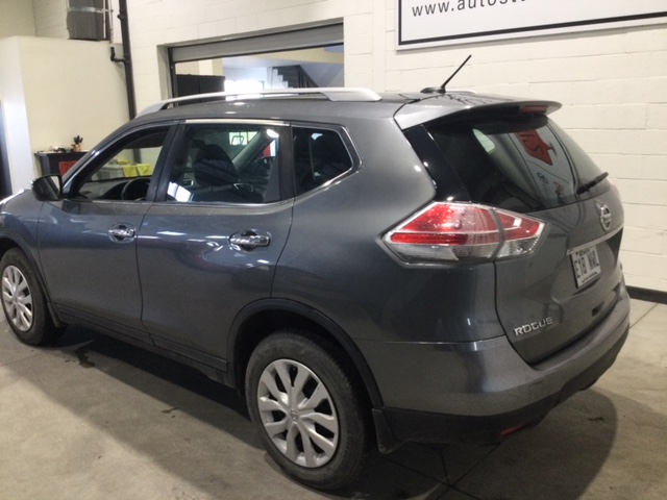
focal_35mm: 31
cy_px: 250
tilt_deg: -7.9
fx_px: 597
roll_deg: +3.4
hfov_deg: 58.4
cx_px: 334
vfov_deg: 45.4
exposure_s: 1/30
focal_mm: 3.3
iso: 64
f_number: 2.4
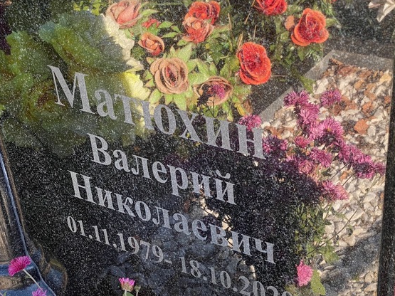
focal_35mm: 75
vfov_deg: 19.5
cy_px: 210
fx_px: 856
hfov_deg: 26.0
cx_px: 191
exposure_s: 1/165
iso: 20
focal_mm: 6
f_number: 2
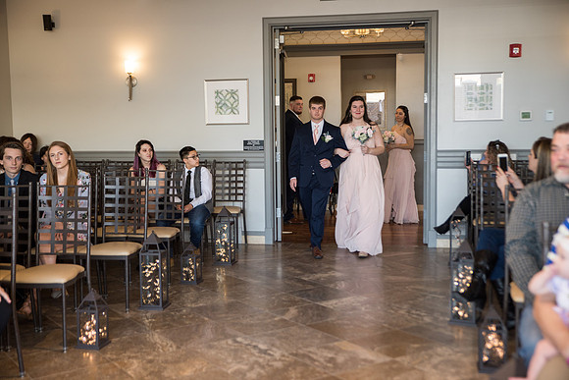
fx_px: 727
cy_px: 190
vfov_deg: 29.3
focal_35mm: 46
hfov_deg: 42.7
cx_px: 284
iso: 500
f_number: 2.8
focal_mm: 46
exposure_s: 1/200
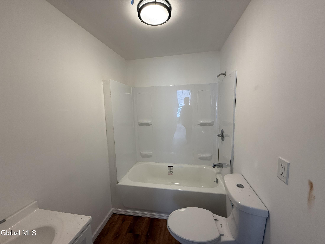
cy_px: 122
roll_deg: +1.3
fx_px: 131
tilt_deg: -5.0
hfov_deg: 102.1
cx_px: 162
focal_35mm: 14
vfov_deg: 85.7
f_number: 2.2
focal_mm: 2.22
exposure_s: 1/120
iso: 125
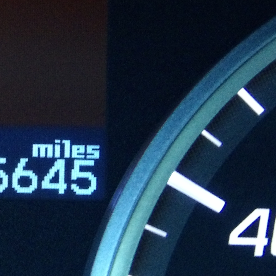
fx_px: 2499
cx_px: -23
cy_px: 116
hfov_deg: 6.3
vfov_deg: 6.3
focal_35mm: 277
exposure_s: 1/38
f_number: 4.2
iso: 800
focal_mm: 21.7
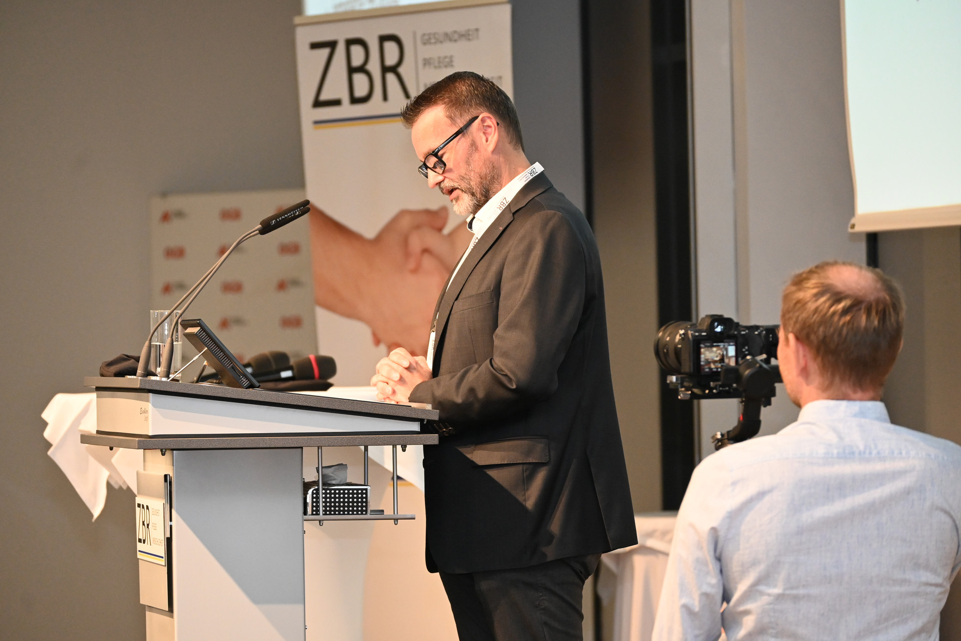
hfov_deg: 9.1
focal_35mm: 225
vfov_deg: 6.1
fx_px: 6006
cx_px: 480
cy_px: 320
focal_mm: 150
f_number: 5.6
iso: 2500
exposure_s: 1/200
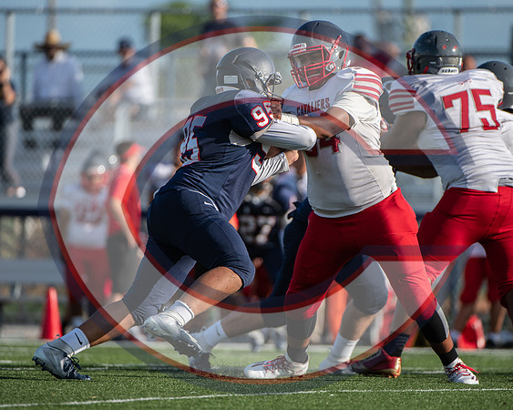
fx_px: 7208
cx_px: 256
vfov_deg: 3.3
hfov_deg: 4.1
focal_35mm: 475
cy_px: 198
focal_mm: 350
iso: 80
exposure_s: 1/1000
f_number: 4
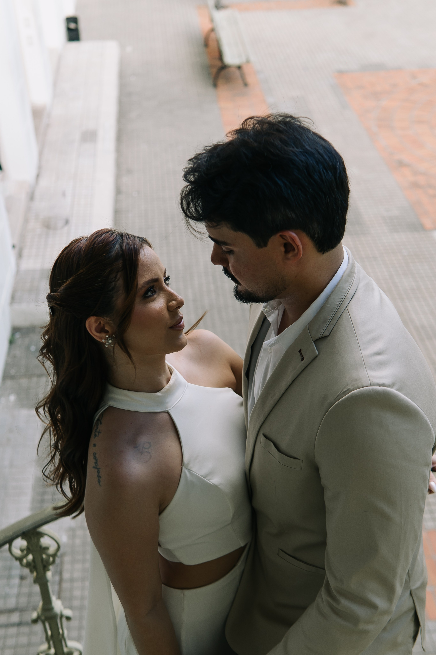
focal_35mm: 45
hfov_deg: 29.9
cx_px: 218
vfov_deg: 43.6
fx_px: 817
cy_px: 328
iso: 100
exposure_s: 1/125
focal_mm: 30
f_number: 2.8
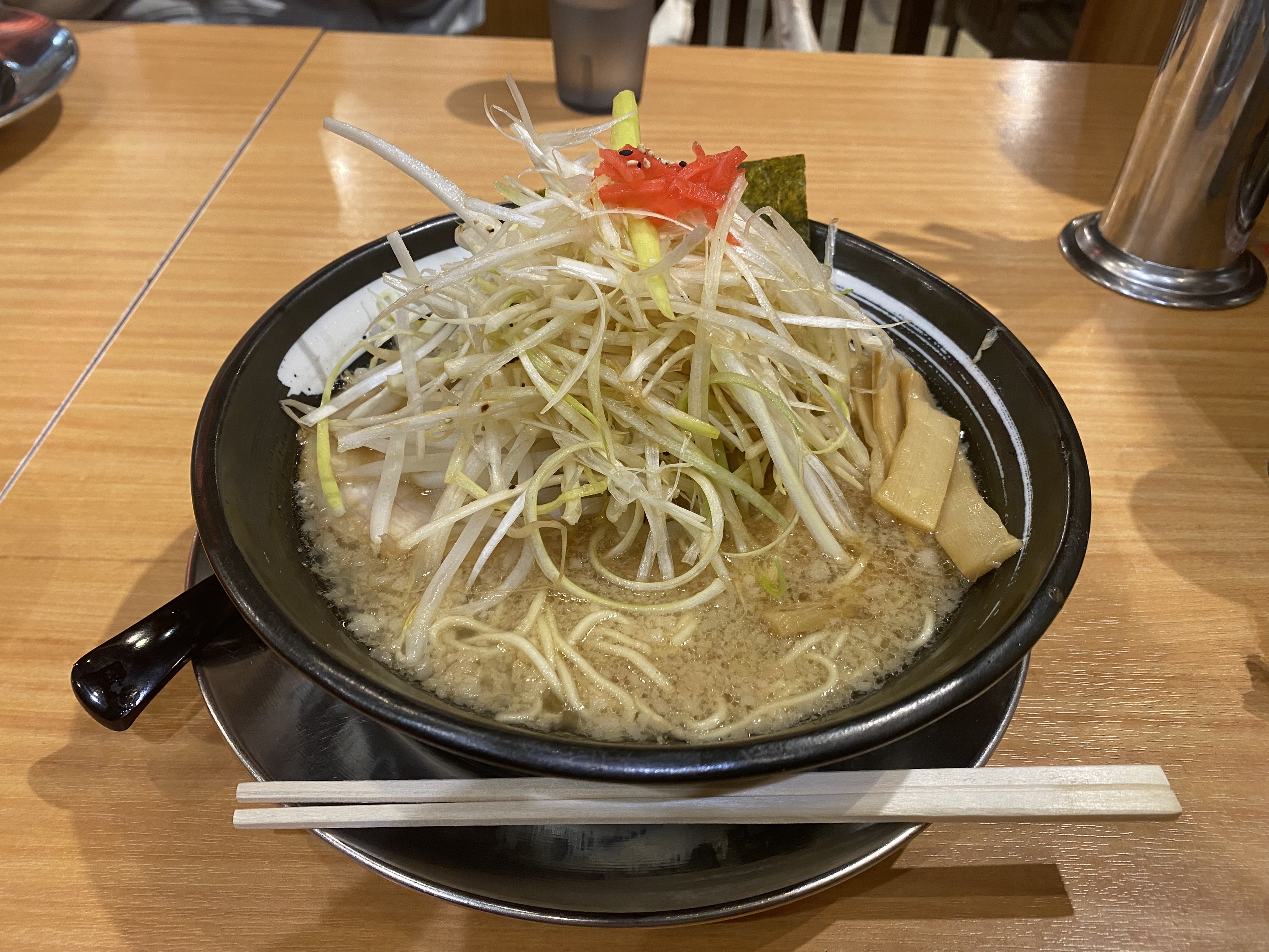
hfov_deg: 67.3
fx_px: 953
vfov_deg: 53.1
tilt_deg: -44.2
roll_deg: -2.0
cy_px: 476
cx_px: 634
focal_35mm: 26
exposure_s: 1/60
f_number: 1.8
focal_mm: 4.25
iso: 125
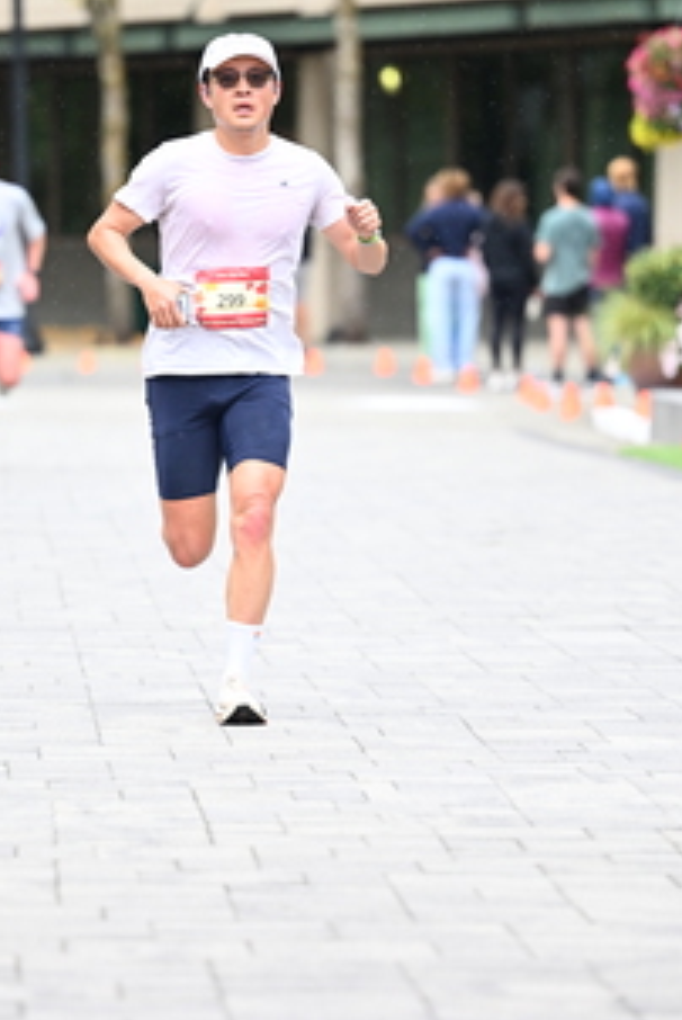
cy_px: 564
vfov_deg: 7.8
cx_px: 255
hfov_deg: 5.2
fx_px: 7484
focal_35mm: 264
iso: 1250
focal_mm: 145
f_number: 2.8
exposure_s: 1/1250
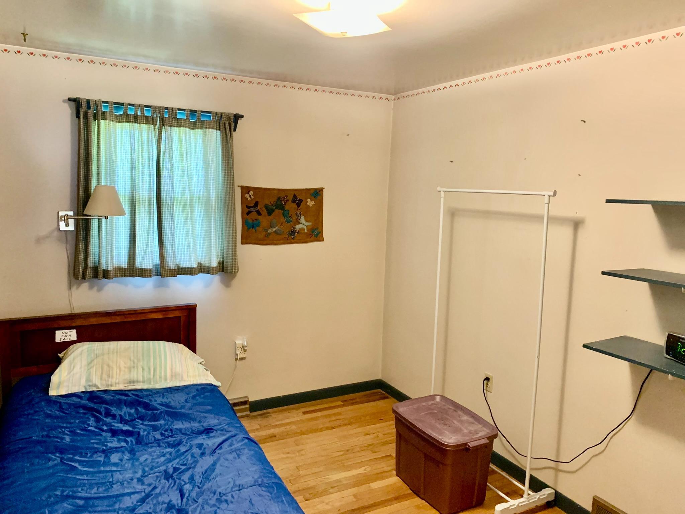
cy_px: 257
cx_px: 342
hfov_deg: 67.3
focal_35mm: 26
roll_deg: -1.0
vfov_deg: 53.1
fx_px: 515
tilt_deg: -5.8
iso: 320
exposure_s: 1/30
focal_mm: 4.25
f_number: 1.8
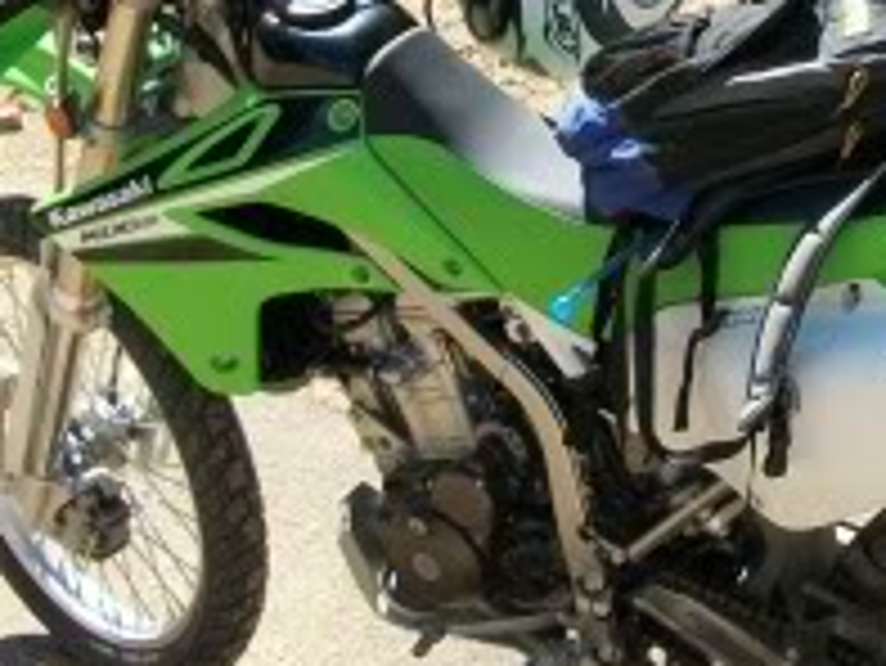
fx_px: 2664
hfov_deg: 18.6
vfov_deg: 13.9
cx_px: 765
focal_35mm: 104
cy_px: -81
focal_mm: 5.7
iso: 80
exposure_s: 1/80
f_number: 8.8
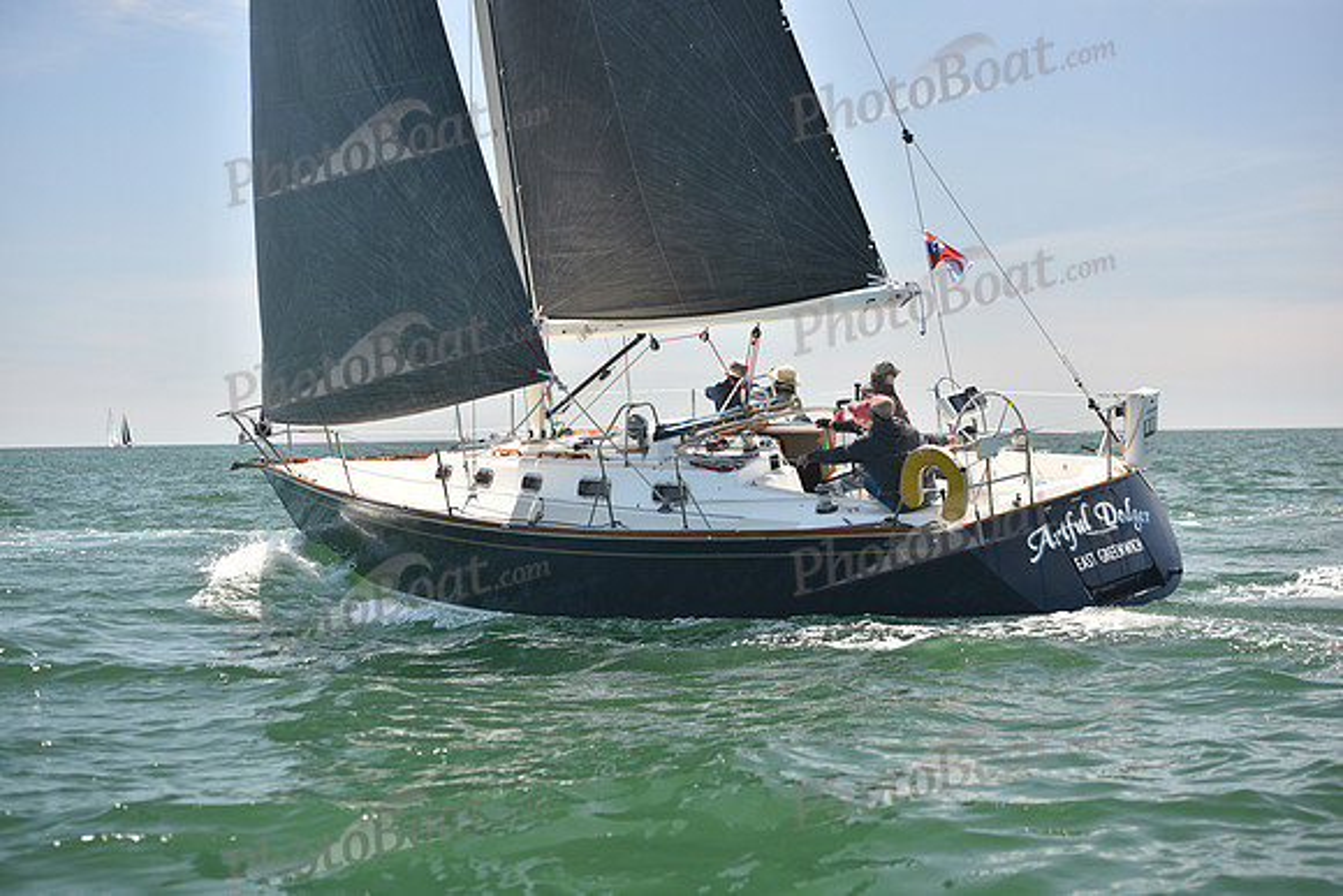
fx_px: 2612
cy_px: 448
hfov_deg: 28.8
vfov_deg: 19.5
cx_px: 672
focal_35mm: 70
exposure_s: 1/800
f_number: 3.5
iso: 250
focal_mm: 70
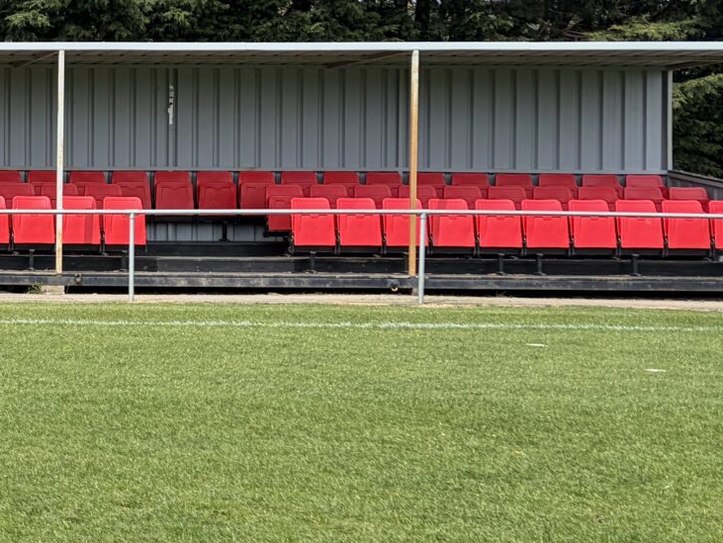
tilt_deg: -2.0
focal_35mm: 91
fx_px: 1902
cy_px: 194
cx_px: -503
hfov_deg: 18.0
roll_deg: -0.9
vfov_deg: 16.2
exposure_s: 1/1550
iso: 50
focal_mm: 5.96
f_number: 1.6
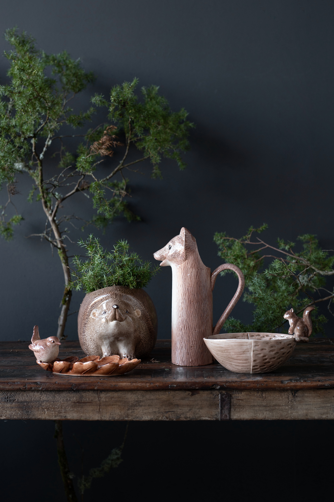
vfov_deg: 39.6
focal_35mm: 50
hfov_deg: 27.0
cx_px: 167
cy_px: 251
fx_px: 697
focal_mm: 50
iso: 500
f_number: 5.6
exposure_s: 1/15
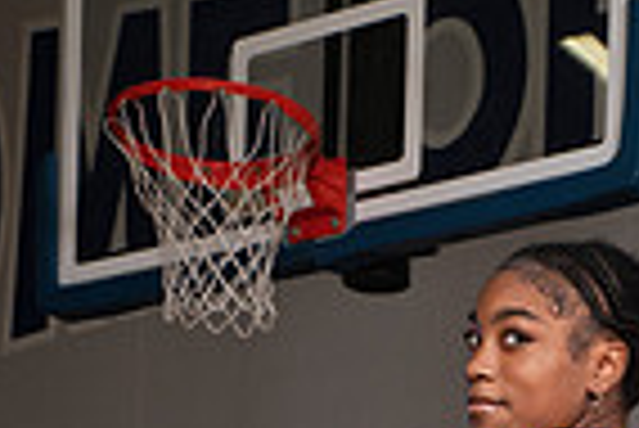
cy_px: 1005
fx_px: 2470
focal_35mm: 139
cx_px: 576
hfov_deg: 14.6
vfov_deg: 9.0
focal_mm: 44
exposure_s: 1/320
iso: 500
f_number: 7.1
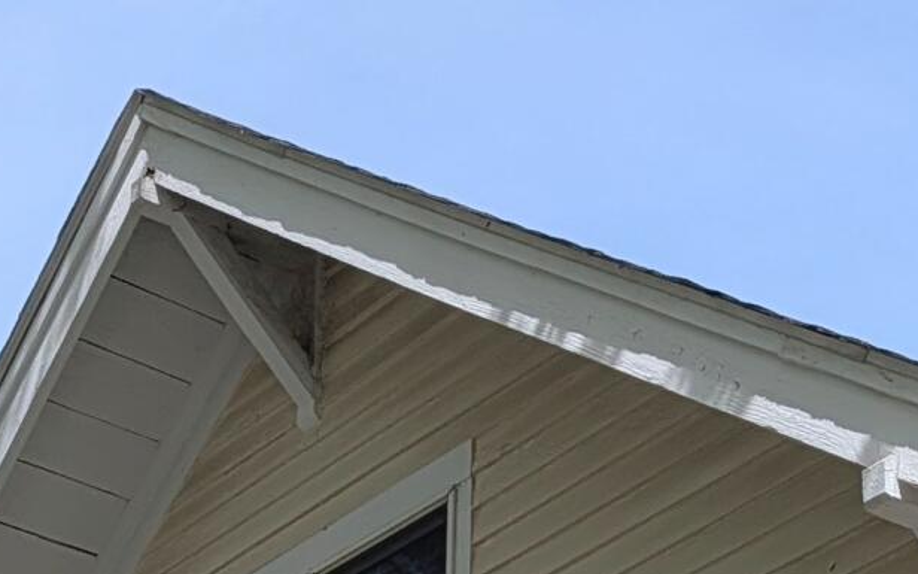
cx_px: 784
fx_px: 3102
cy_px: 1528
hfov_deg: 16.7
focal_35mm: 124
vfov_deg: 9.1
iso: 21
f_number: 1.68
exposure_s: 1/1314
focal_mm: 6.9
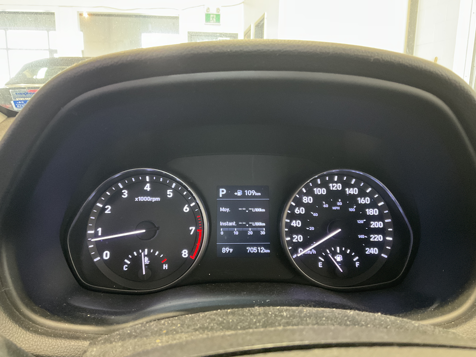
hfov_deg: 61.7
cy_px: 178
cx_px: 238
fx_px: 399
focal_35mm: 29
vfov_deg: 48.2
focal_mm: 3
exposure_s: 1/30
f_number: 1.8
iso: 320
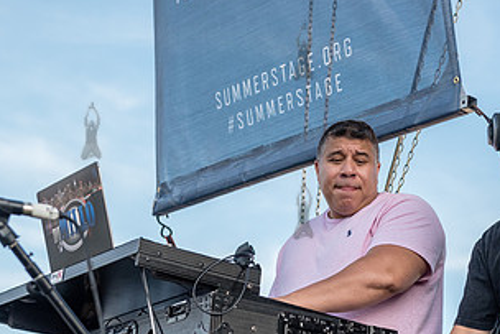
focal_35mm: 107
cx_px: 303
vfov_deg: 12.8
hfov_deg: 19.1
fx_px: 1487
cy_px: 210
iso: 1000
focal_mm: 56
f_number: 4
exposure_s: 1/2000
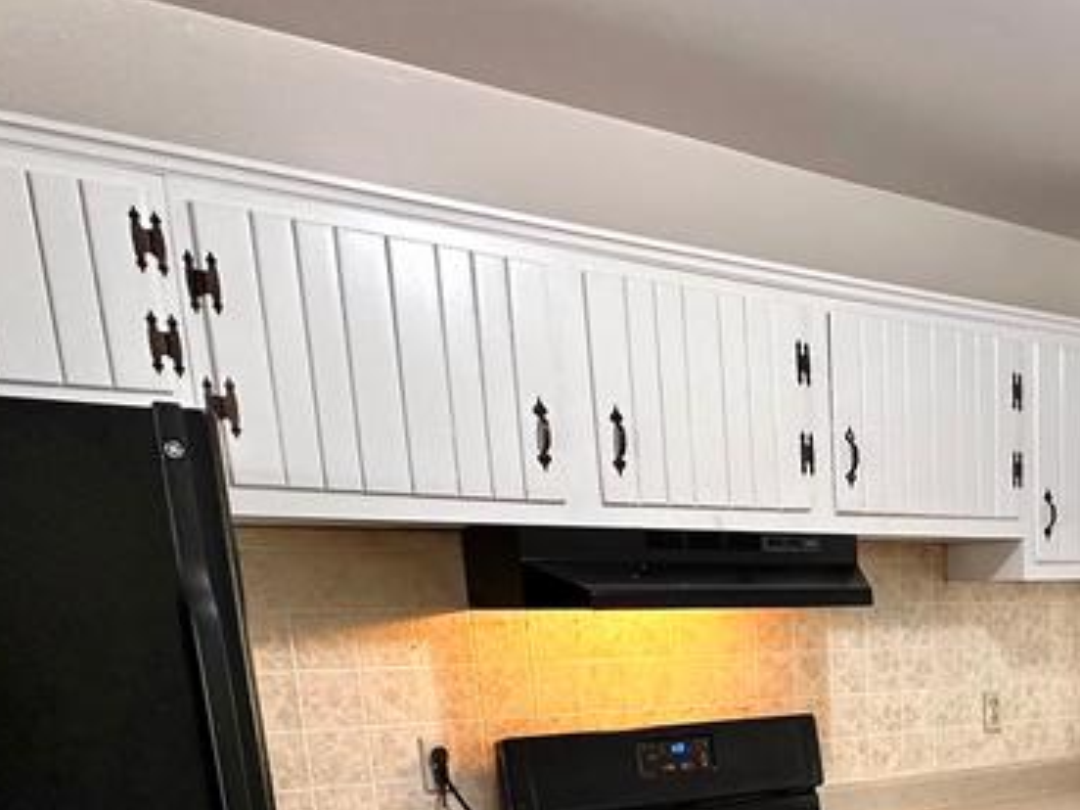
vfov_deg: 32.5
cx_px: 948
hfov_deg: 44.1
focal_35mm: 39
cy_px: 883
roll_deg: +0.9
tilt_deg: -15.0
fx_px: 1217
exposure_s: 1/60
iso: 250
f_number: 2.2
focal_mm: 2.22
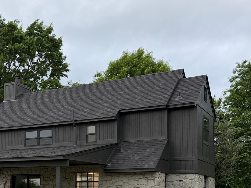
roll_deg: -0.4
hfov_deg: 33.6
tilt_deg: +6.1
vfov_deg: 25.6
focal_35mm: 56
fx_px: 406
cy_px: 155
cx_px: 59
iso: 80
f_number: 1.78
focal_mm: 6.76
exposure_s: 1/438
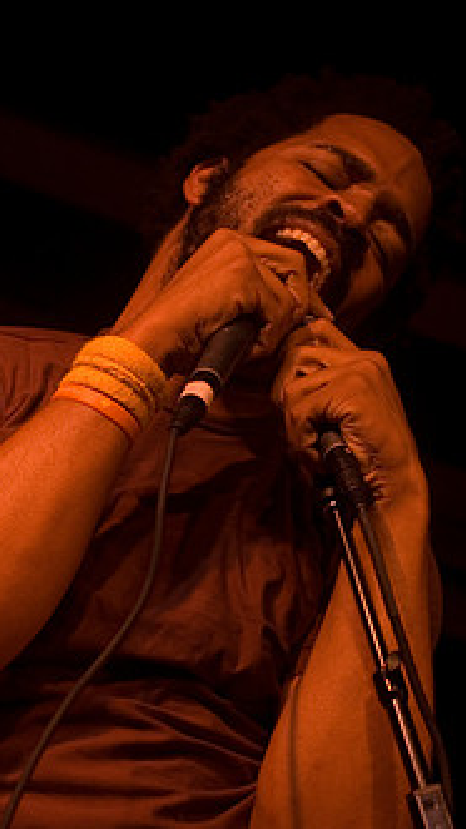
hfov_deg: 12.9
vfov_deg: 22.7
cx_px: 249
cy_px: 476
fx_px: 2066
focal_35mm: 94
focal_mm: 44
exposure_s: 1/100
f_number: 2.8
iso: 800
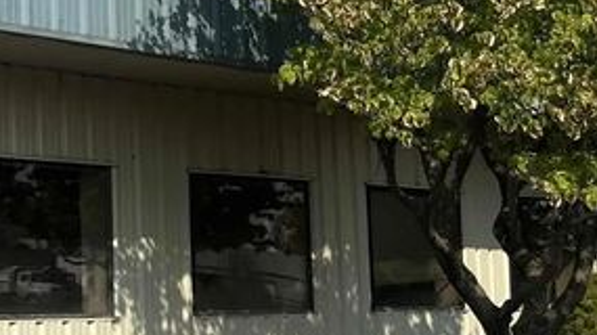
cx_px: -237
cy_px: 82
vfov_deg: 12.8
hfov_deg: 20.2
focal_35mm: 94
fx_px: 1487
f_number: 1.78
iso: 80
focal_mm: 6.86
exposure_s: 1/5848
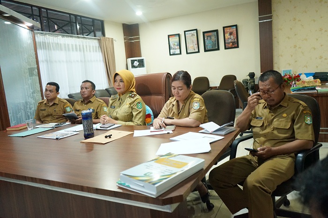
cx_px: 164
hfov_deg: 65.5
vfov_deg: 46.4
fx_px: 255
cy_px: 109
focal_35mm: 28
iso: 6400
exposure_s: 1/160
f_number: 3.5
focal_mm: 28
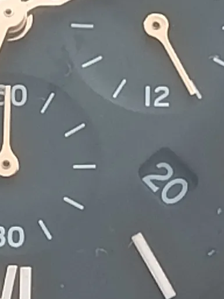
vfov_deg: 5.3
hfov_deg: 4.0
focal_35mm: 374
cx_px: -7
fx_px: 3226
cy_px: 139
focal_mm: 5.24
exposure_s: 1/100
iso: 382
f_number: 1.7
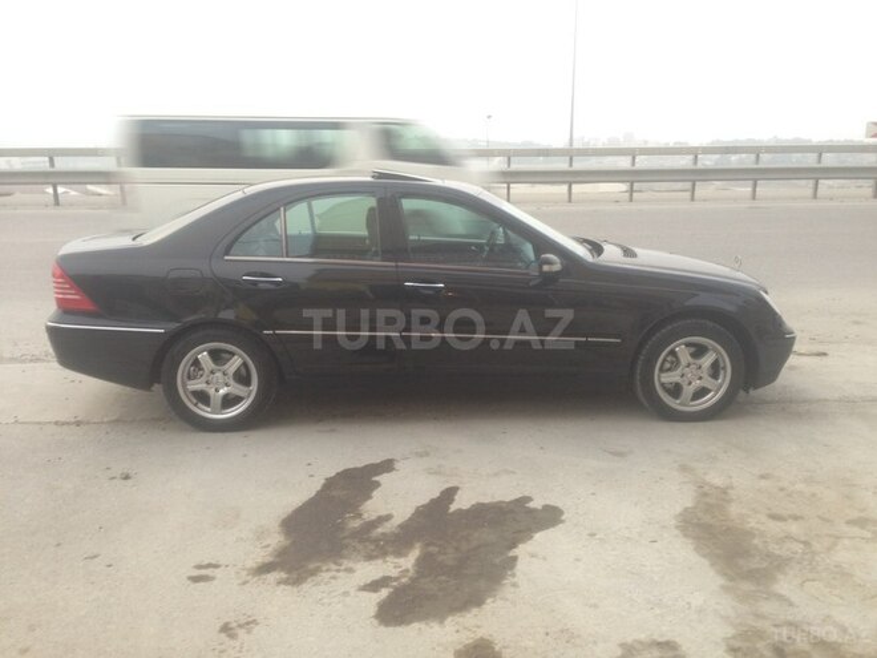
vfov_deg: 42.9
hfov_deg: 55.4
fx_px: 836
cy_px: 329
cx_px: 438
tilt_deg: -14.3
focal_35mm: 33
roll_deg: -0.6
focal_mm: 4.12
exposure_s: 1/40
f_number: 2.4
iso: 50
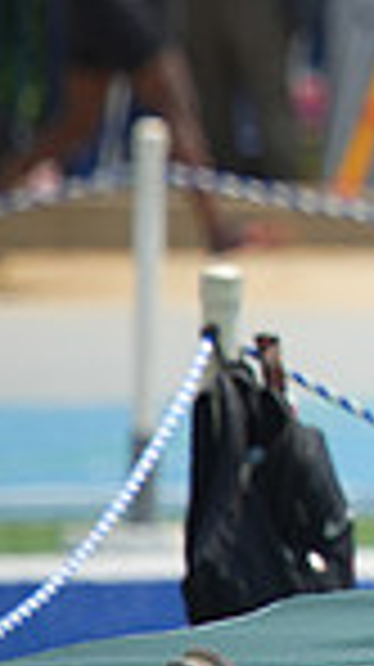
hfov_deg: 0.9
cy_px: 74
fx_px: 24739
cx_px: 1253
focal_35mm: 1400
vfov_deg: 1.5
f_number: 5.6
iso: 400
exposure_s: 1/1600
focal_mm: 340
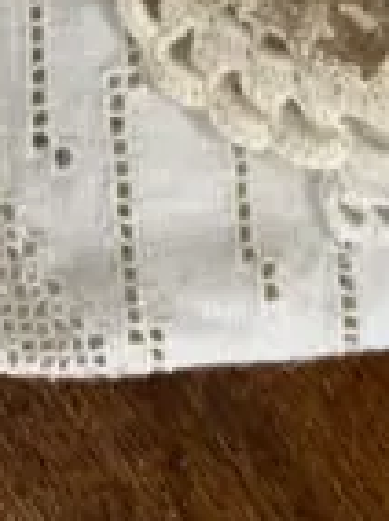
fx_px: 2825
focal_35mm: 188
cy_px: -1079
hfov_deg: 7.6
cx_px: 686
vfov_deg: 8.6
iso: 50
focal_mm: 4.25
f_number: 1.8
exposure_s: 1/100
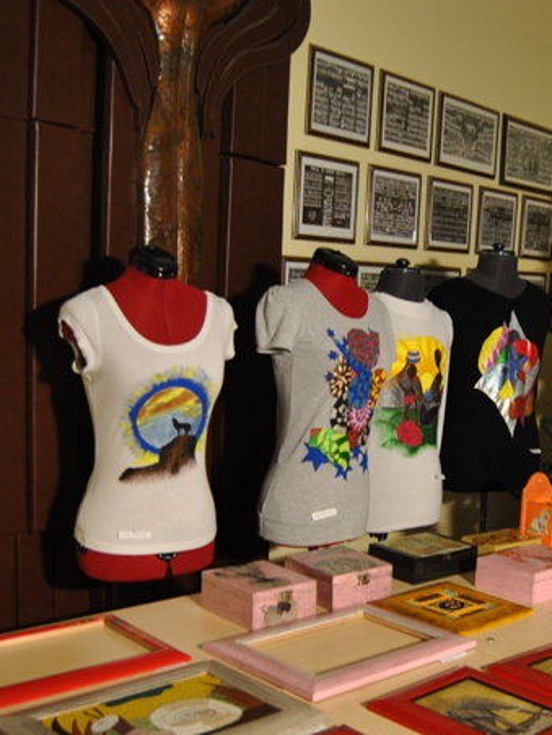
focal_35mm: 46
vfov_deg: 41.1
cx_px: 427
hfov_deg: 30.9
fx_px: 978
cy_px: 428
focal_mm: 18
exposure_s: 1/50
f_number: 3.5
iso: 200
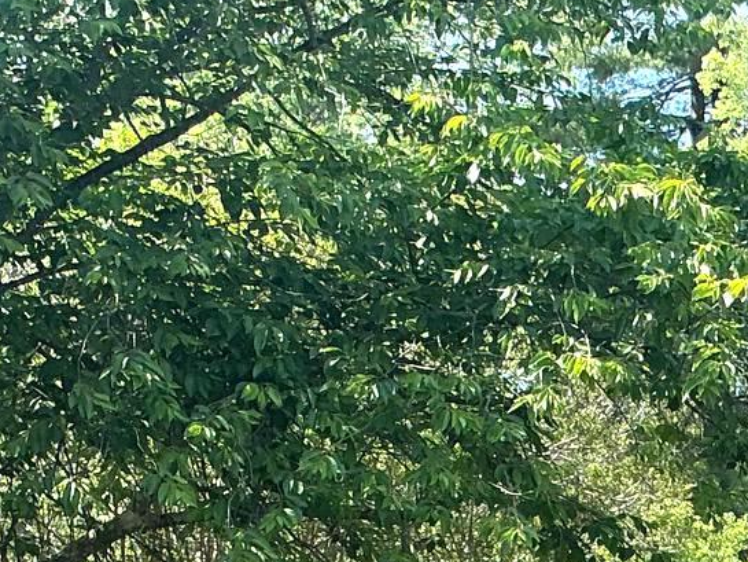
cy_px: 1011
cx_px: 474
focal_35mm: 109
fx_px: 2356
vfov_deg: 12.4
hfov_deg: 18.0
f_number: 1.8
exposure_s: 1/482
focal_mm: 3
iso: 25
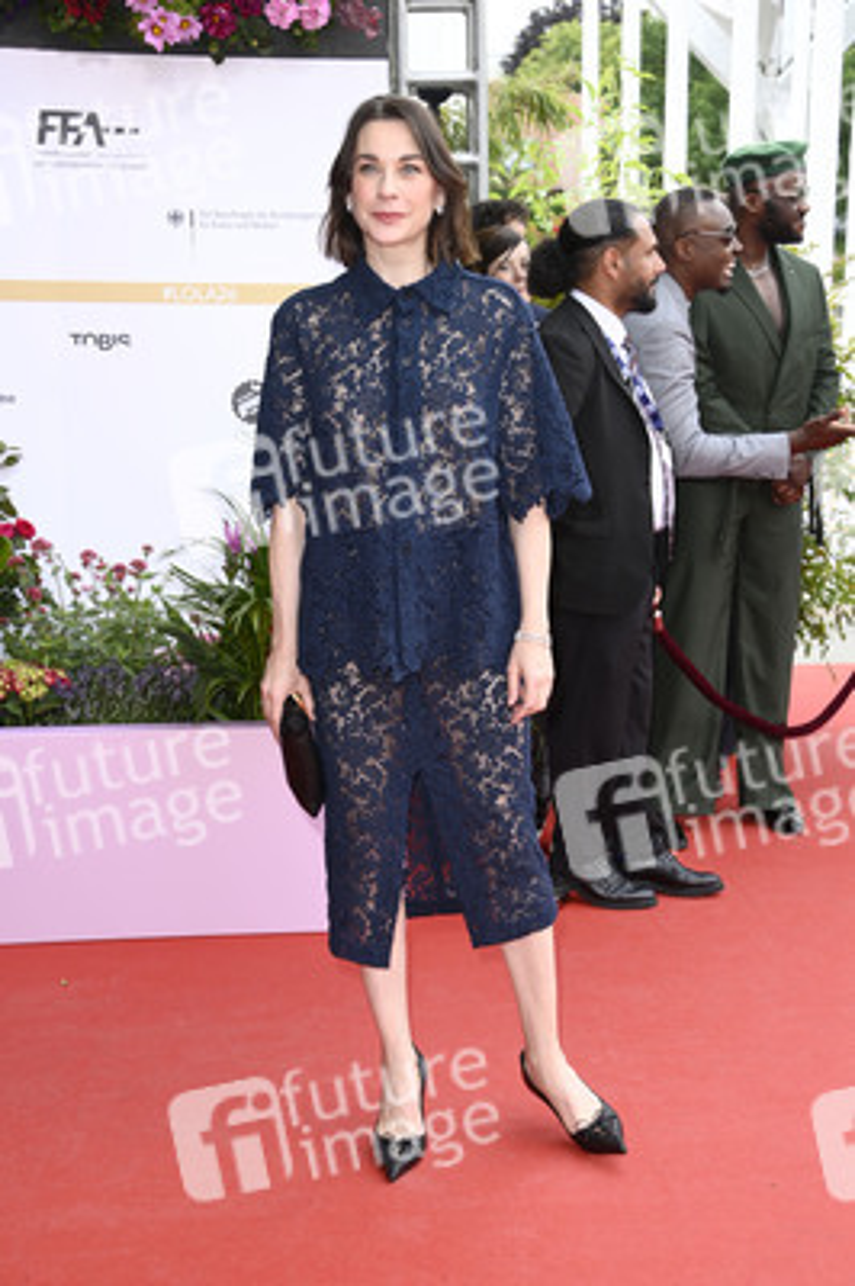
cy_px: 643
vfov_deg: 34.5
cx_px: 428
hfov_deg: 23.3
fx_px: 2070
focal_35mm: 58
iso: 640
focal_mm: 58
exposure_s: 1/250
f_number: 6.3
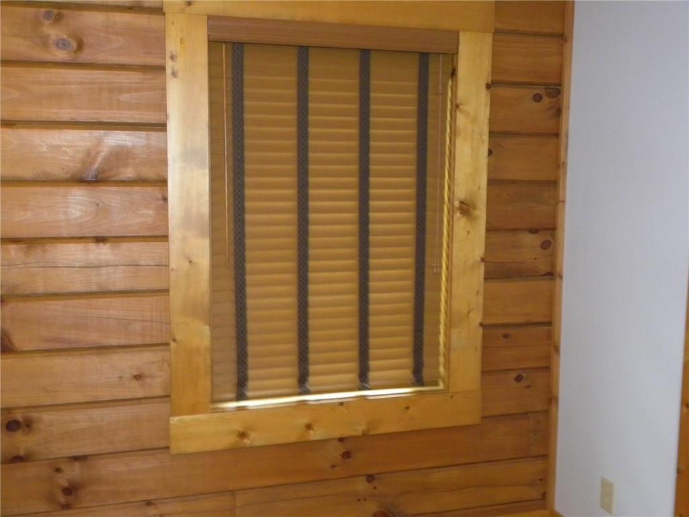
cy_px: 258
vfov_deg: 38.7
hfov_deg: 50.1
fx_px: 736
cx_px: 344
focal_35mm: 37
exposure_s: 1/30
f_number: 3.2
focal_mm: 6.6
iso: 400
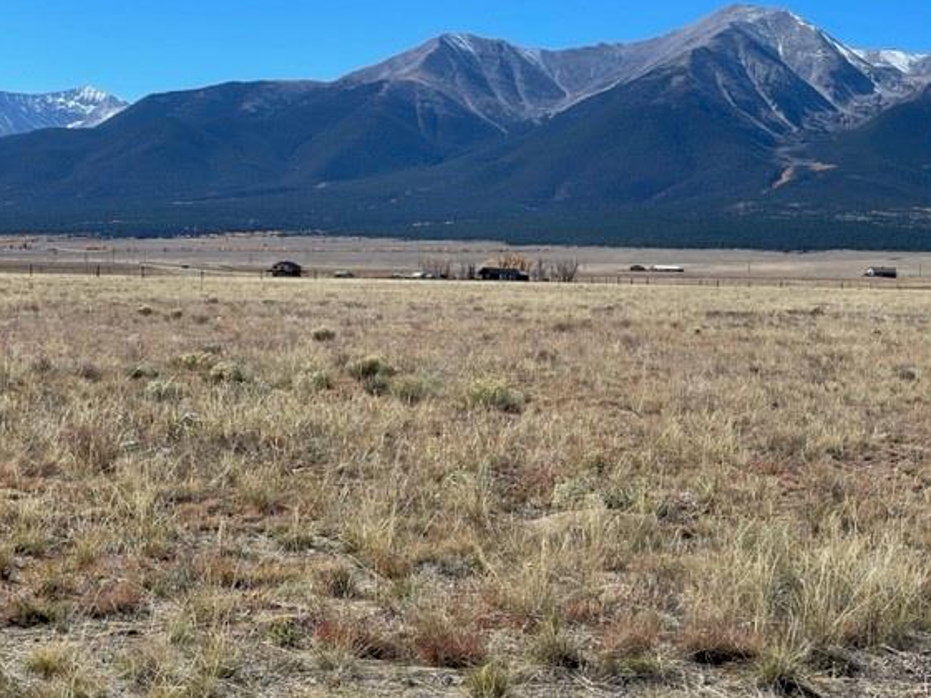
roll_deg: -1.9
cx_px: 524
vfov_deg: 20.2
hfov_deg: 26.6
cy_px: 303
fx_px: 1964
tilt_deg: +1.1
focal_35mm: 73
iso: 20
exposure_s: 1/1220
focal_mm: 7.5
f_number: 2.2
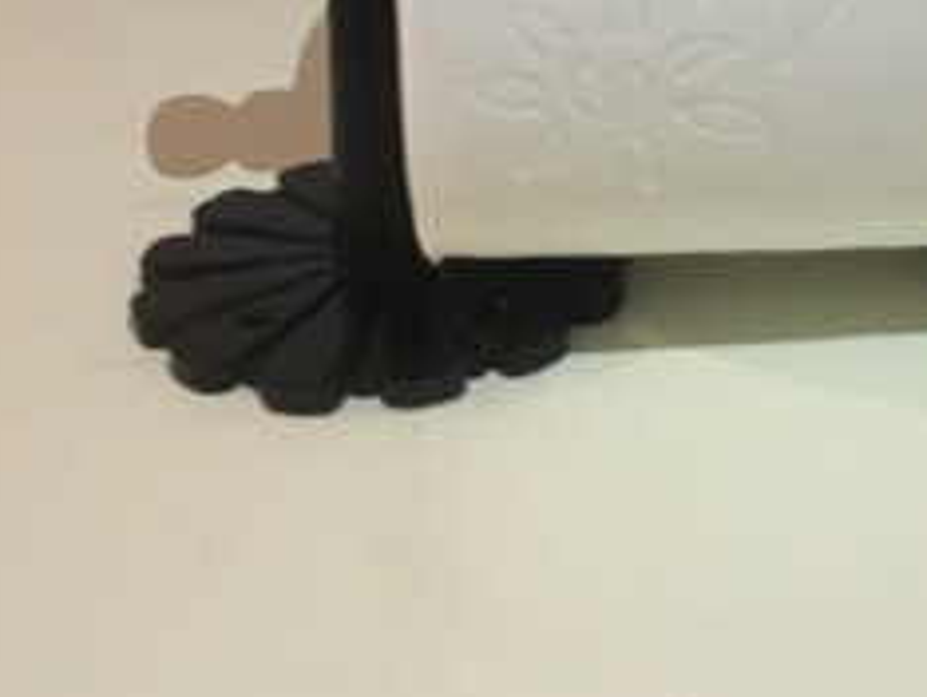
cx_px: 771
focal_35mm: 66
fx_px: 1769
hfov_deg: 28.6
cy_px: -4
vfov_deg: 21.5
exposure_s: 1/17
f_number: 2.2
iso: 250
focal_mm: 4.15
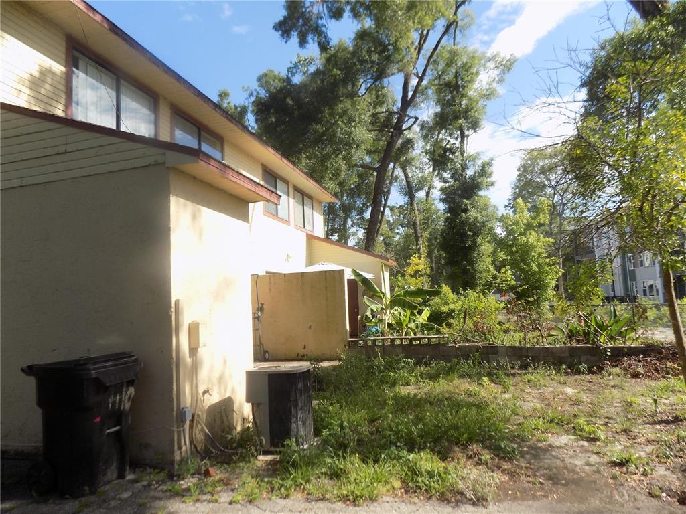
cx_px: 343
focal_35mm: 23
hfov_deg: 73.9
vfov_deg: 58.9
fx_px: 456
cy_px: 257
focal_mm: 4
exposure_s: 1/500
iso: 80
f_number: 3.1
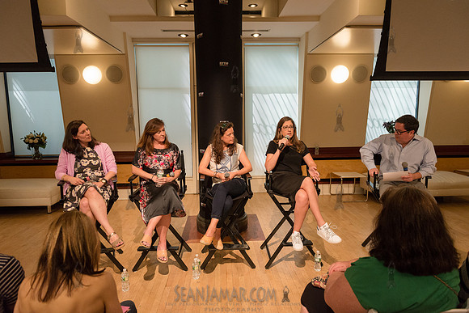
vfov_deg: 53.2
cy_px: 156
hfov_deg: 73.7
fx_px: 313
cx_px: 234
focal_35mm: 24
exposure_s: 1/400
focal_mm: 24
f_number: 4
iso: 2500
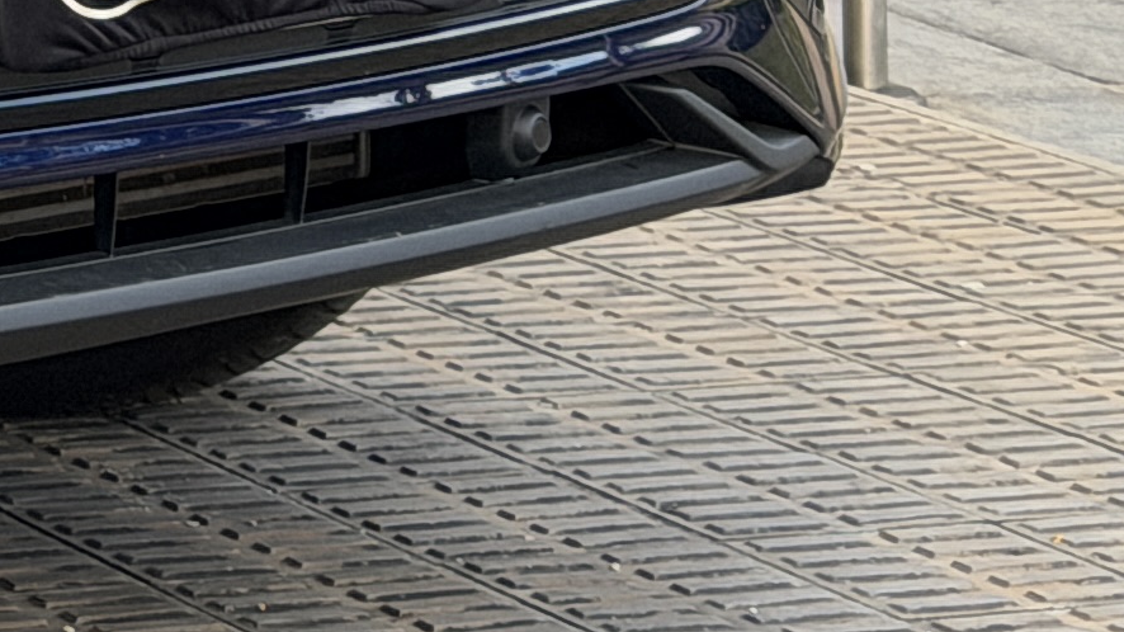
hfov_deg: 8.4
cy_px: -838
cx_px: -1423
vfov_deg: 5.0
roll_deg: +1.2
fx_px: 7092
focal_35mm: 238
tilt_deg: -2.5
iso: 64
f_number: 1.78
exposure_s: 1/726
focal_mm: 6.76
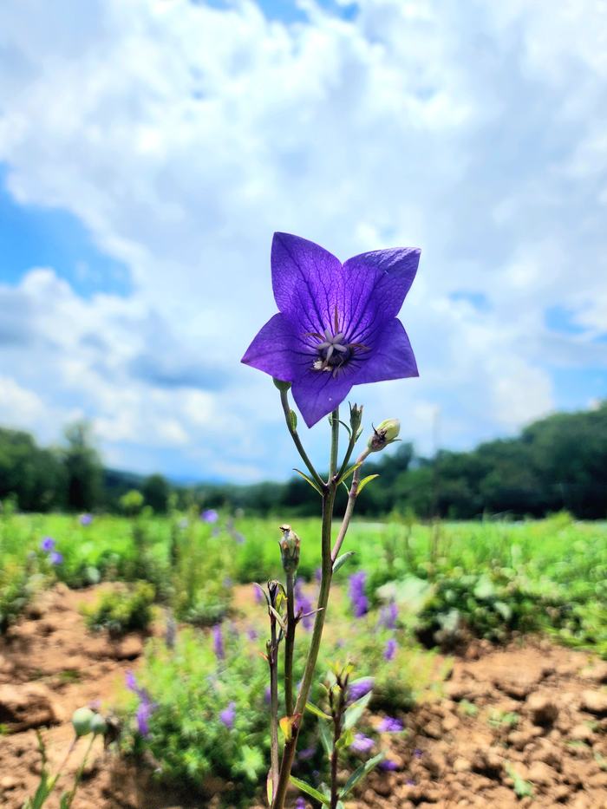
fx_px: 538
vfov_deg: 73.9
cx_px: 304
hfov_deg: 58.9
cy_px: 404
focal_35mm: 23
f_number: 1.8
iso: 12
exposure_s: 1/2500
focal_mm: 6.4
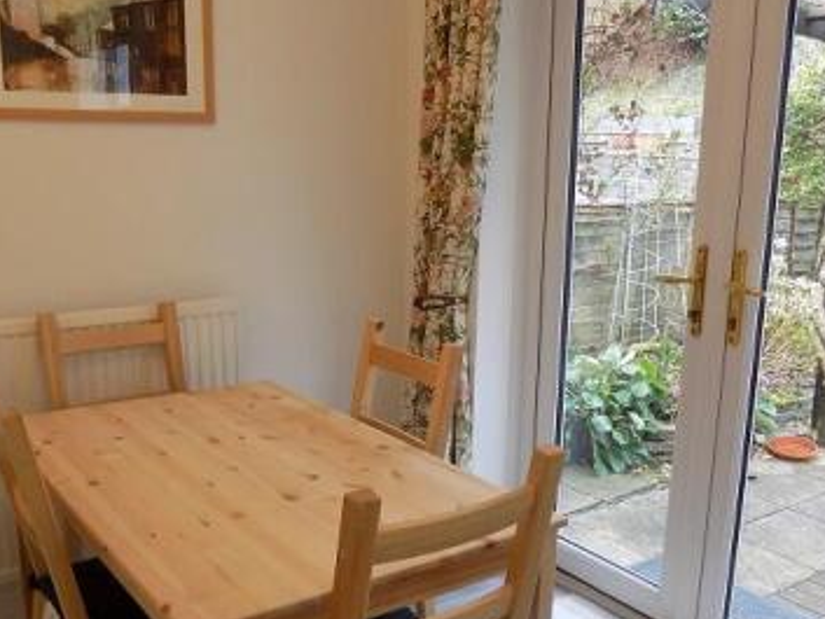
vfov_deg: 37.5
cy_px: 387
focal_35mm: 38
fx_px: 906
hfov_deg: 48.9
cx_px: 396
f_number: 3.1
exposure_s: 1/30
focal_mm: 4
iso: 140
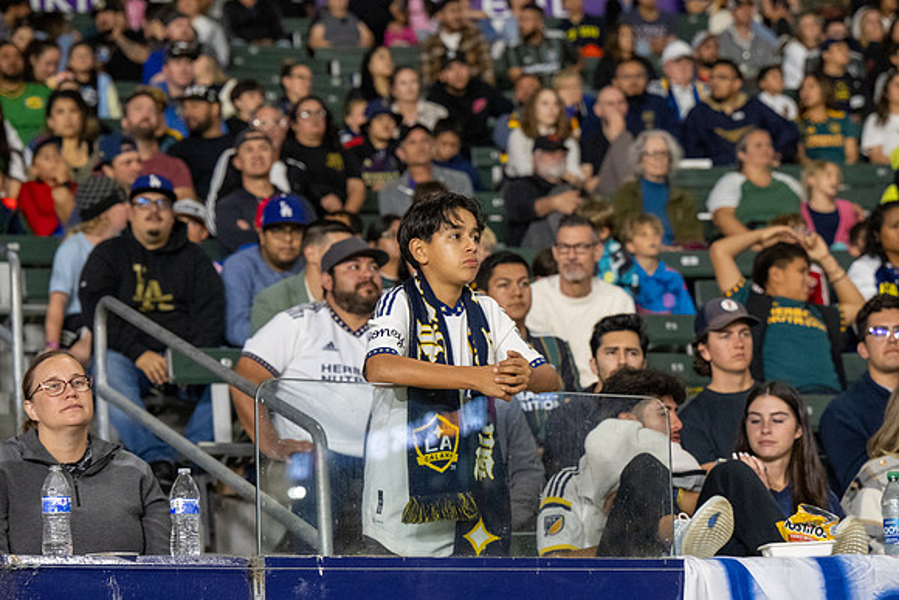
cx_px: 444
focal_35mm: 120
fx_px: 3009
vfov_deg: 11.4
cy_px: 278
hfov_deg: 17.0
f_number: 4
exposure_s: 1/400
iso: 4000
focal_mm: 103
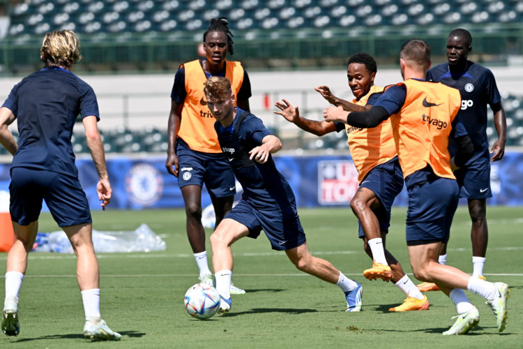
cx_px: 262
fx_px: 5811
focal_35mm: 400
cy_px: 174
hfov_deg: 5.2
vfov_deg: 3.4
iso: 400
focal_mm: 400
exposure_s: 1/2000
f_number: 5.6
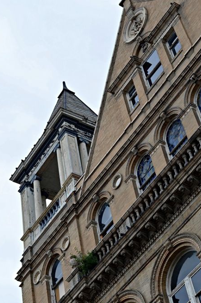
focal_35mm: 81
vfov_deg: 25.1
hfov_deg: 16.8
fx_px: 682
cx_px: 97
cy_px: 156
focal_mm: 50
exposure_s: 1/250
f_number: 8
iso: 140
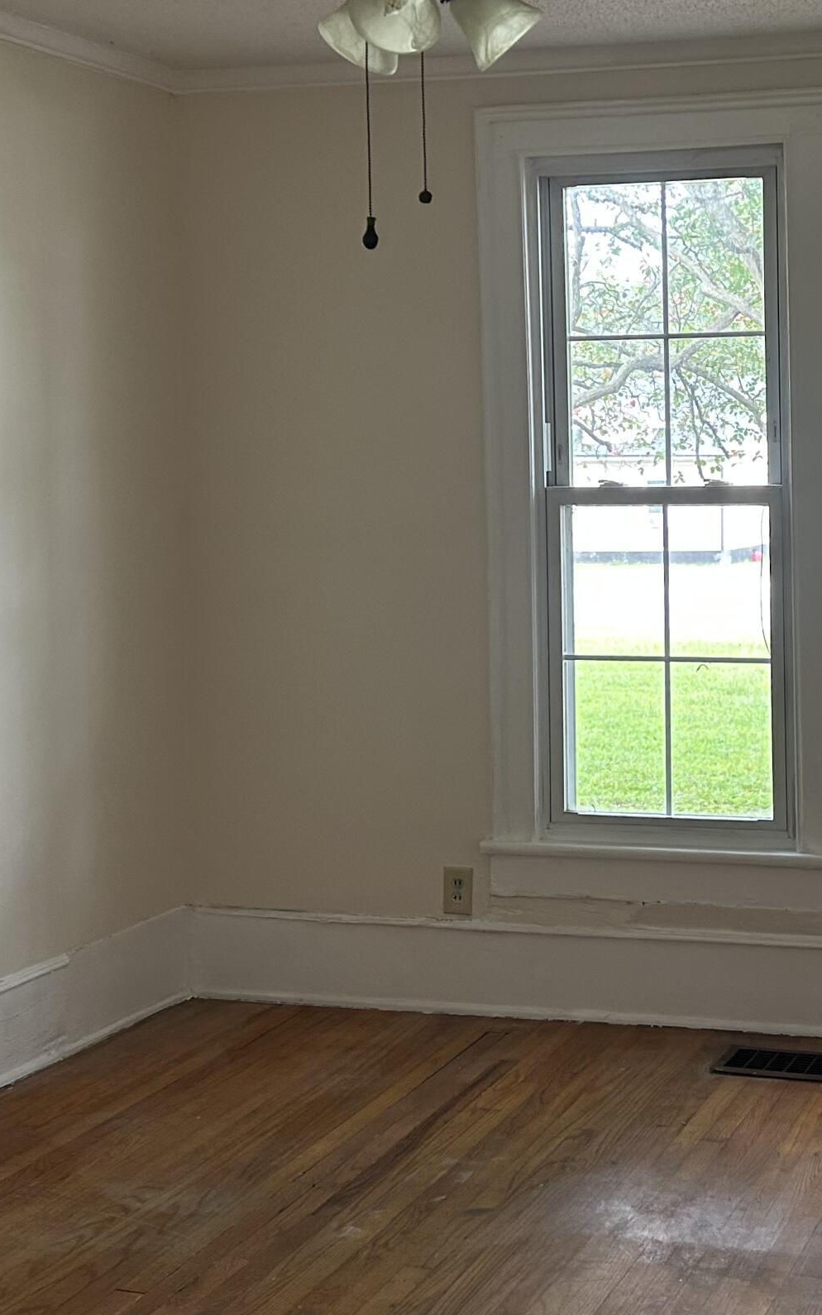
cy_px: 494
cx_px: 760
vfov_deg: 38.6
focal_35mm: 52
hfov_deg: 24.1
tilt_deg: -1.9
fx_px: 1864
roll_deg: +0.7
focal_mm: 5.7
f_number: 1.5
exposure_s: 1/60
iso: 160
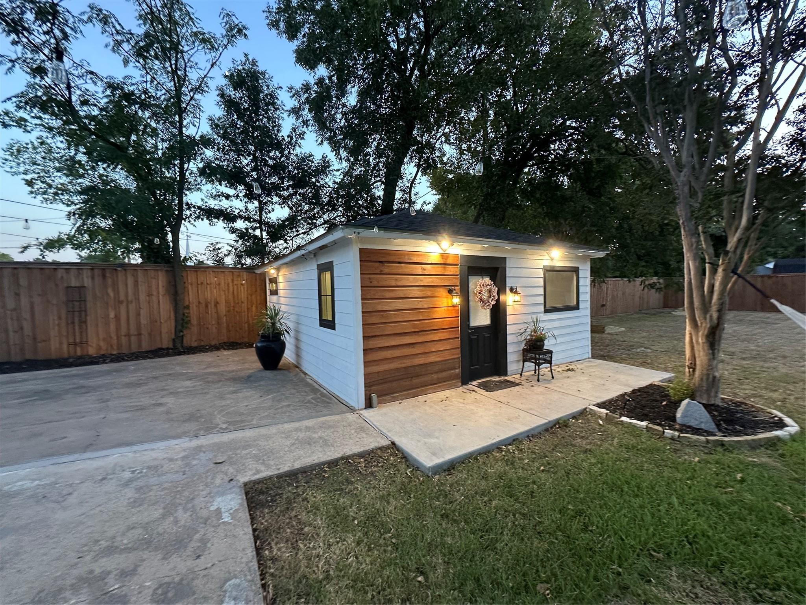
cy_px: 302
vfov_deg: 85.7
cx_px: 403
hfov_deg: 102.1
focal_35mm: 14
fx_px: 326
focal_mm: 2.22
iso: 200
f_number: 2.2
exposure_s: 1/60
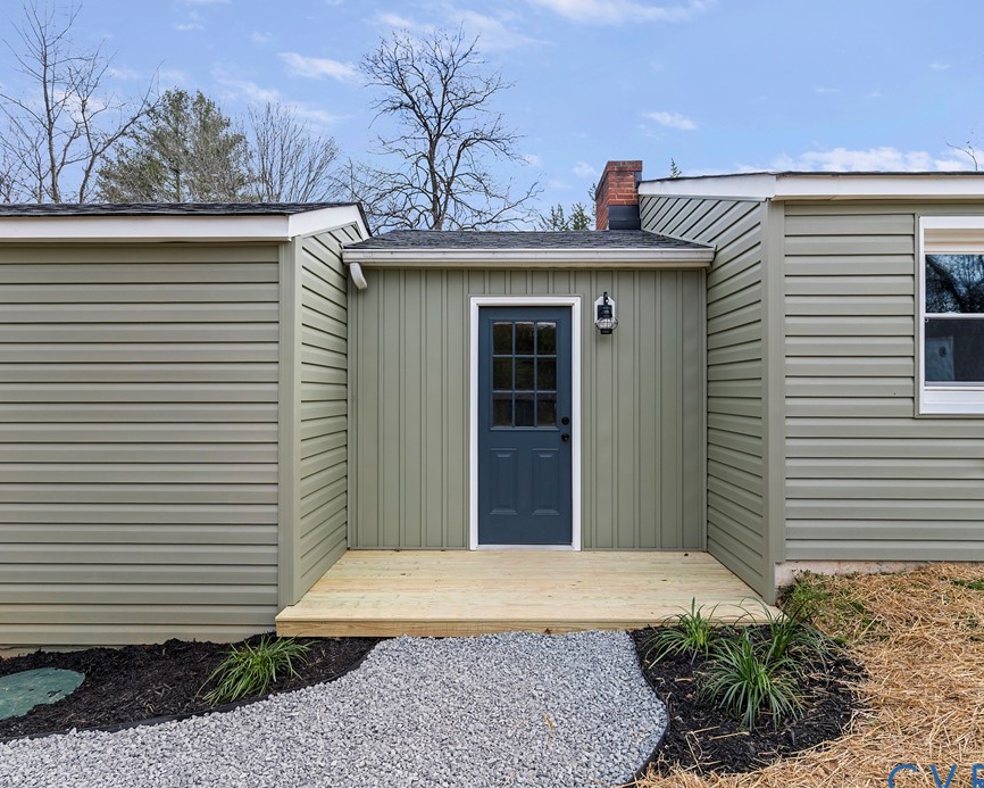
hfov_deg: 80.3
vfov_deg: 68.1
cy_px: 403
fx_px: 583
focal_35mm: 20
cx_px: 518
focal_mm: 17
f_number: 2.8
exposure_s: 1/1600
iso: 400
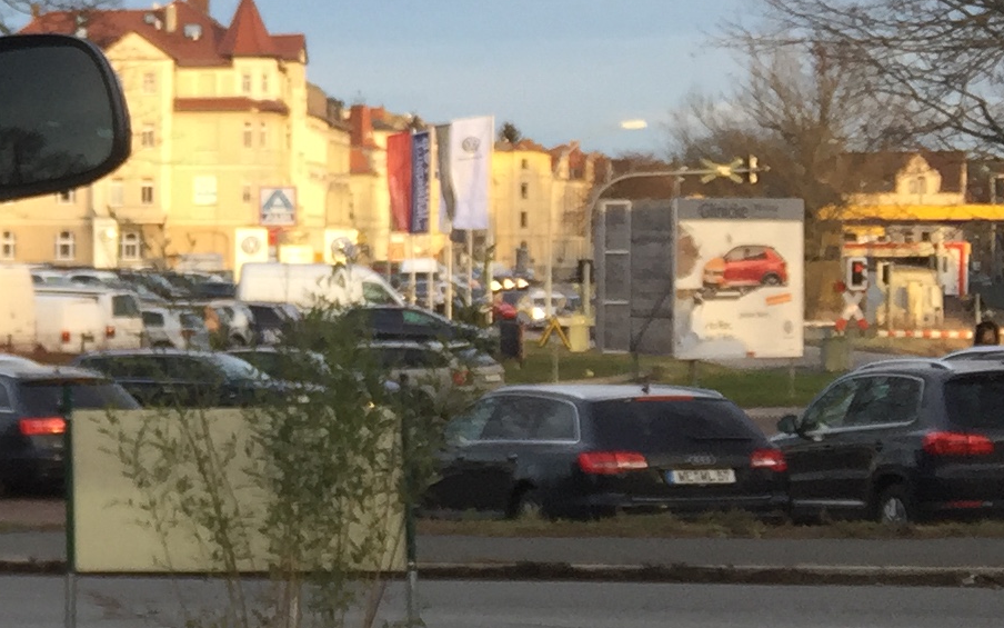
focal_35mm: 111
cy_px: 288
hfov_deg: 16.0
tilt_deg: -1.8
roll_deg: +0.2
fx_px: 3037
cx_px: -787
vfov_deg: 11.8
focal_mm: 4.15
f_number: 2.2
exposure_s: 1/121
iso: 32
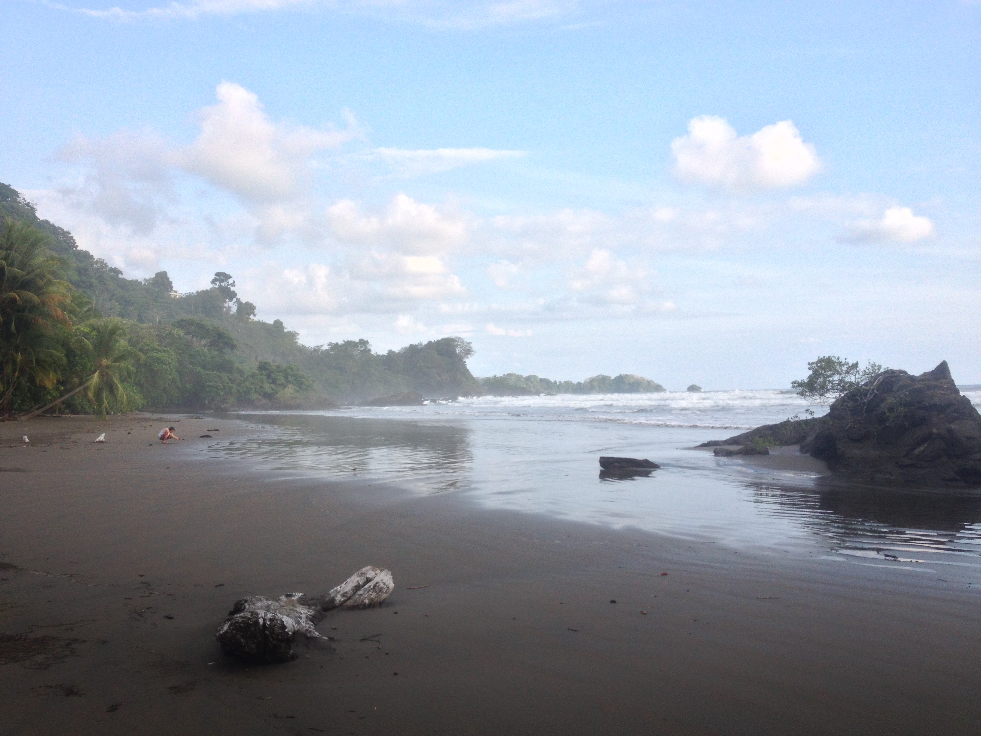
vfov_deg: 40.7
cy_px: 368
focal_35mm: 35
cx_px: 490
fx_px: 992
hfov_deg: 52.6
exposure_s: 1/951
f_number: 2.4
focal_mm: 4.28
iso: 50
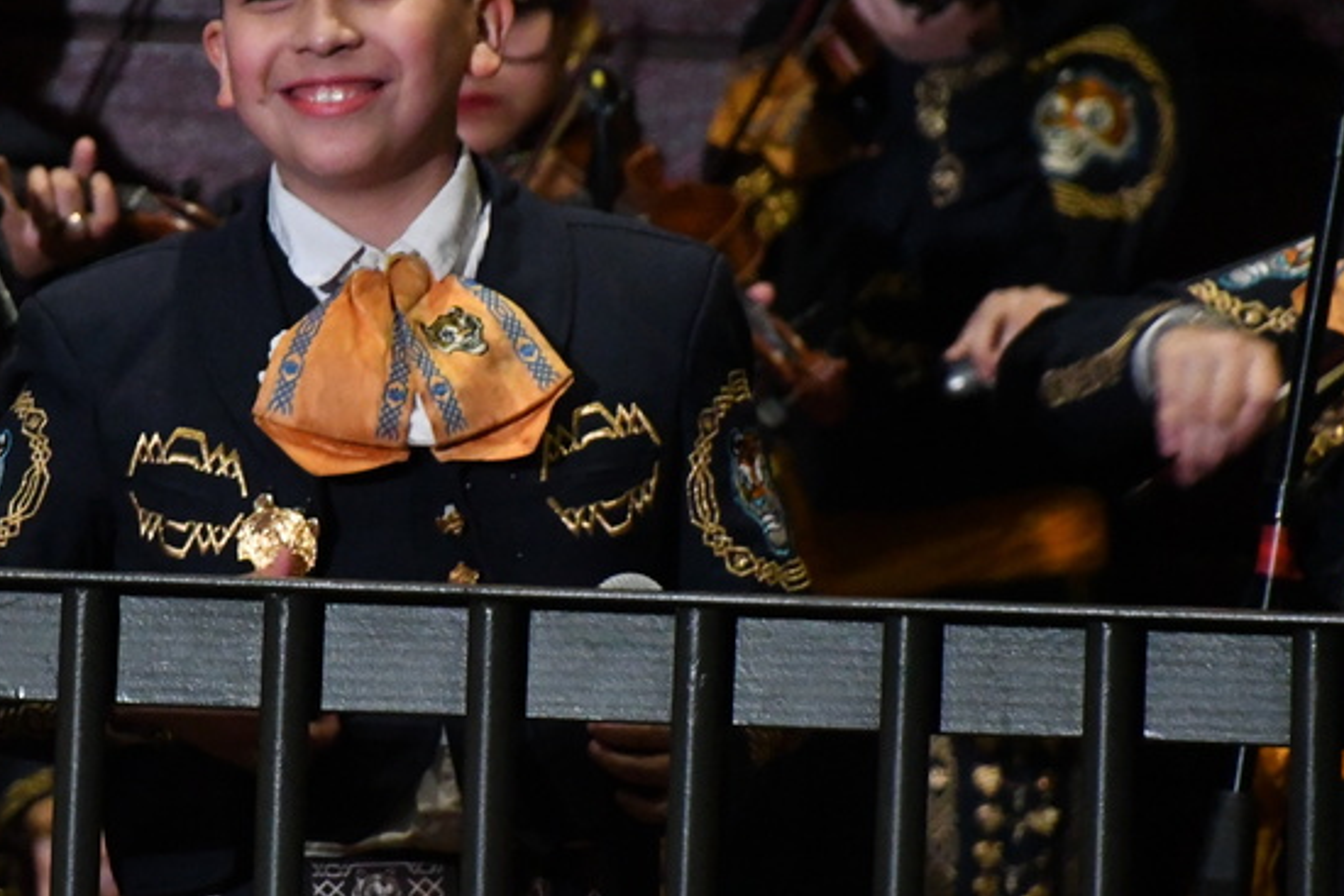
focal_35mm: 838
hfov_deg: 2.5
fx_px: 31292
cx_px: 276
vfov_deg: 1.6
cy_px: 460
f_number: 7.1
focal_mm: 300
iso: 12800
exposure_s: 1/125
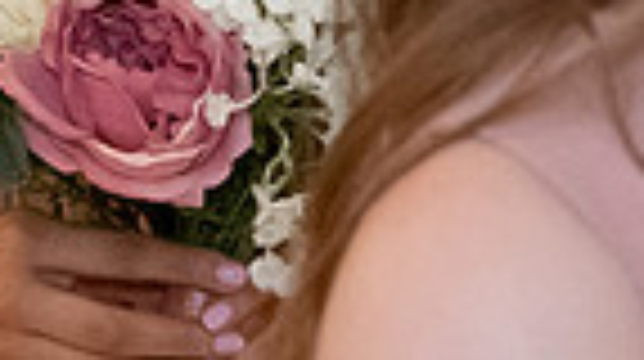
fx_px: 3769
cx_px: 345
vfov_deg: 5.3
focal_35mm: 221
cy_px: -401
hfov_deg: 9.8
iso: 8000
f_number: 5.6
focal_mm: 33
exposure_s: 1/250
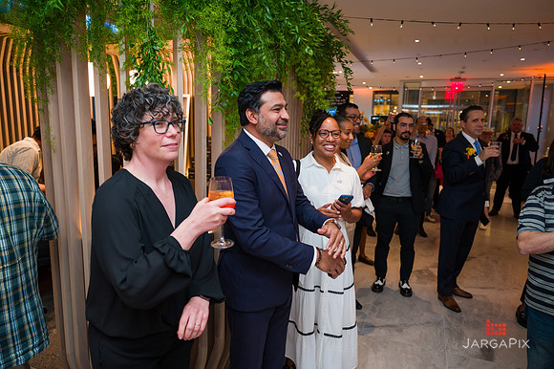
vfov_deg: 52.9
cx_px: 277
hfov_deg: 73.6
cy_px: 184
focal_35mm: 24
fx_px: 371
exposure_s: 1/160
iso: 800
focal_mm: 24
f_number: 3.2
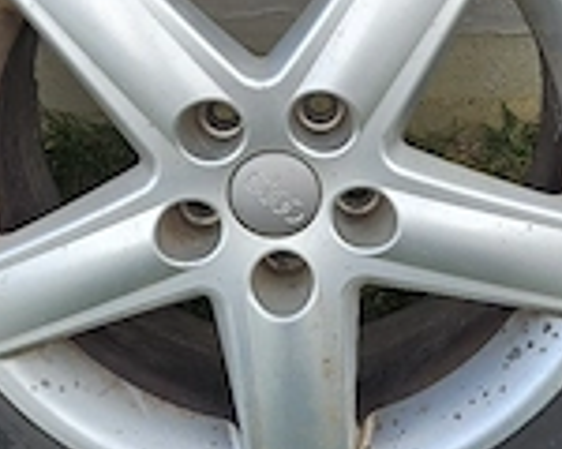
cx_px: 300
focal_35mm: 60
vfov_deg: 25.3
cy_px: 165
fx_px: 998
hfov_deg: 31.4
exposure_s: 1/286
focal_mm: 5.4
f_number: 1.8
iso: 25
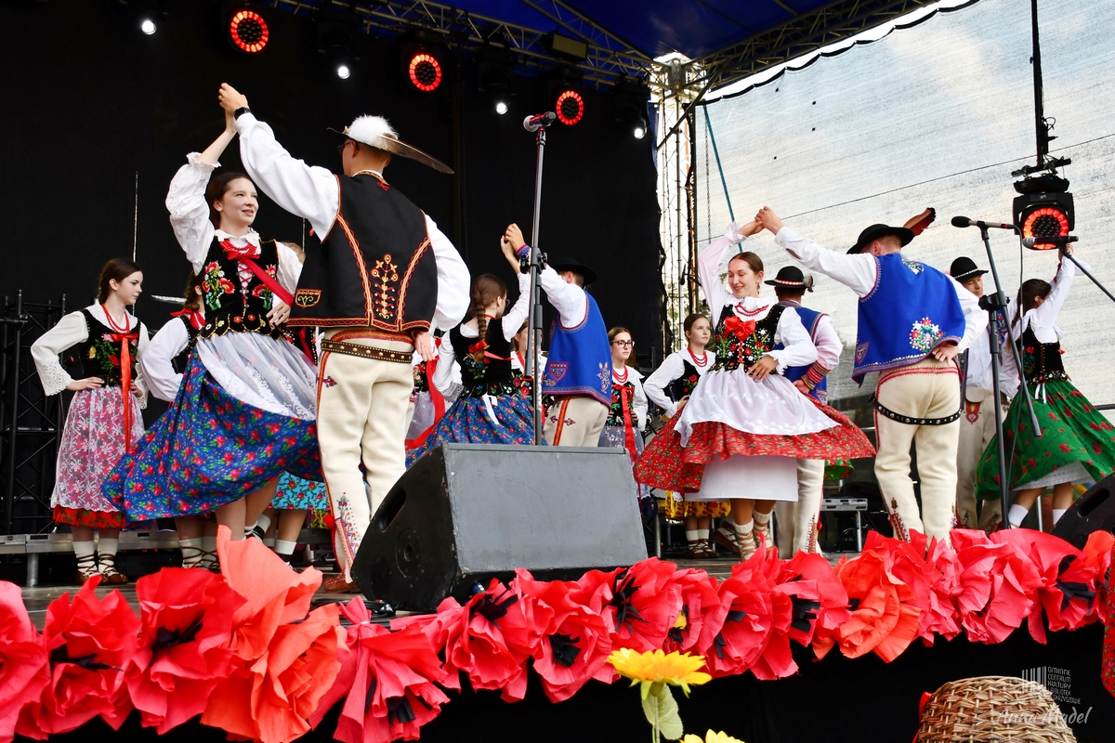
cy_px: 372
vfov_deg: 33.4
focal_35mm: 40
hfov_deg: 48.5
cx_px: 558
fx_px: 1239
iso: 400
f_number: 4
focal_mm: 27
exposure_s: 1/250
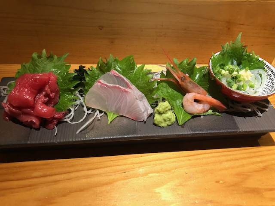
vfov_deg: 49.7
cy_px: 103
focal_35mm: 28
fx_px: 222
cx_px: 138
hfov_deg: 63.4
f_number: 1.8
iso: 100
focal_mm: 4
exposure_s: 1/17
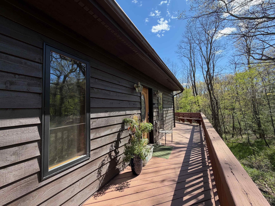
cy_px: 103
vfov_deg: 85.7
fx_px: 111
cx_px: 138
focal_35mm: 14
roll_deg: +1.4
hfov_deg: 102.1
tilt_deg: +2.7
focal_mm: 2.22
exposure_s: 1/502
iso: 50
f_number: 2.2
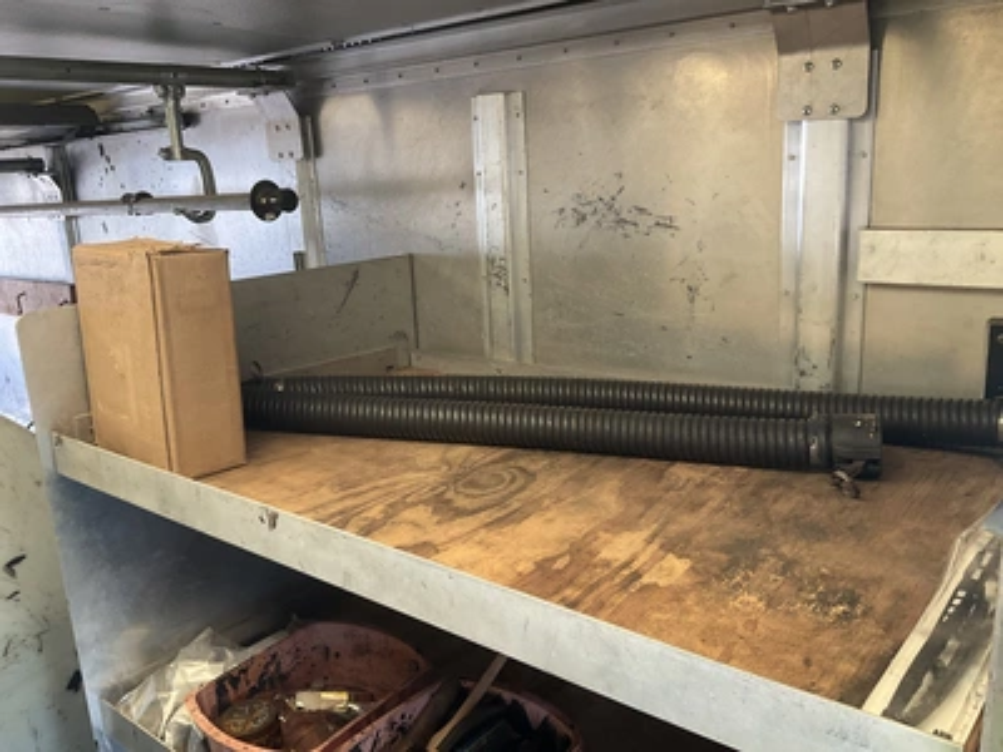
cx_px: 502
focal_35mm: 29
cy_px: 376
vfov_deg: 48.2
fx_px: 840
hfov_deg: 61.7
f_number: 1.8
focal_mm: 3
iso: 64
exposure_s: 1/92
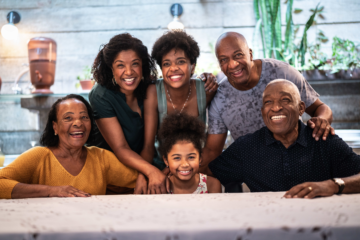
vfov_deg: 27.0
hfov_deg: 39.6
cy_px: 120
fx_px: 500
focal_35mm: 50
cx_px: 180
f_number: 1.4
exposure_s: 1/200
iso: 500
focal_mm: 50
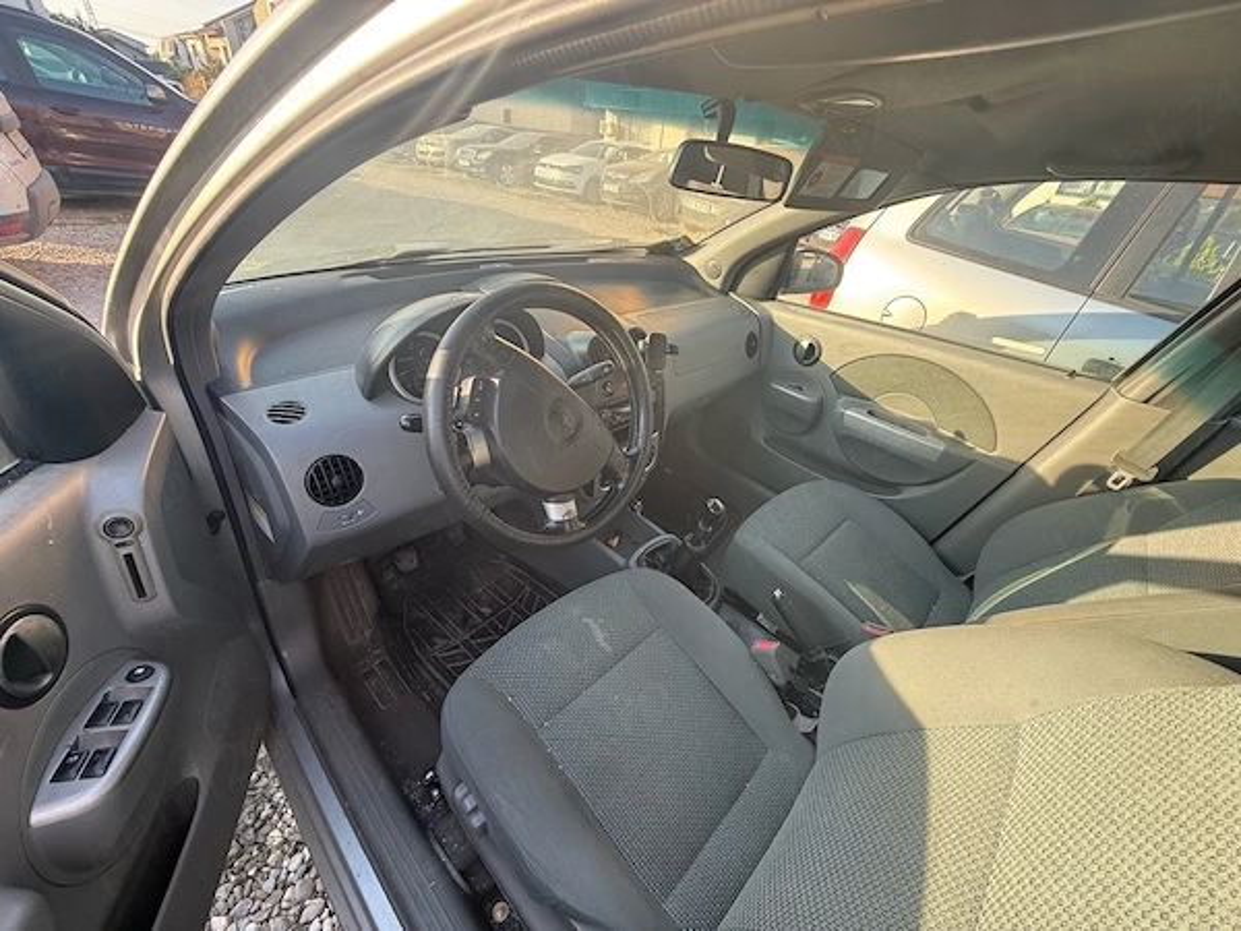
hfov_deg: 102.1
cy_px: 466
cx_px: 620
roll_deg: -7.1
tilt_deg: -32.8
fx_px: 502
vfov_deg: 85.7
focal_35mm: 14
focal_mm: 2.22
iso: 80
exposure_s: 1/99
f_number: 2.2
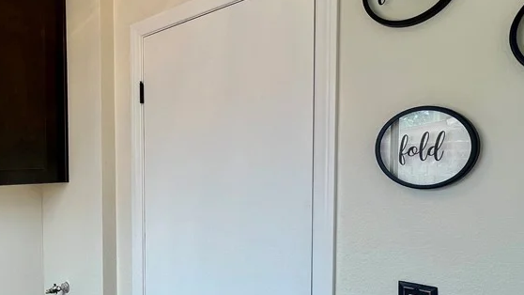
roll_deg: +0.9
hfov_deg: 67.0
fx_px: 361
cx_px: 127
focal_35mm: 26
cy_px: 179
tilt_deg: -2.9
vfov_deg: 44.1
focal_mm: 1.57
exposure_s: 1/120
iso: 40
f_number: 1.8
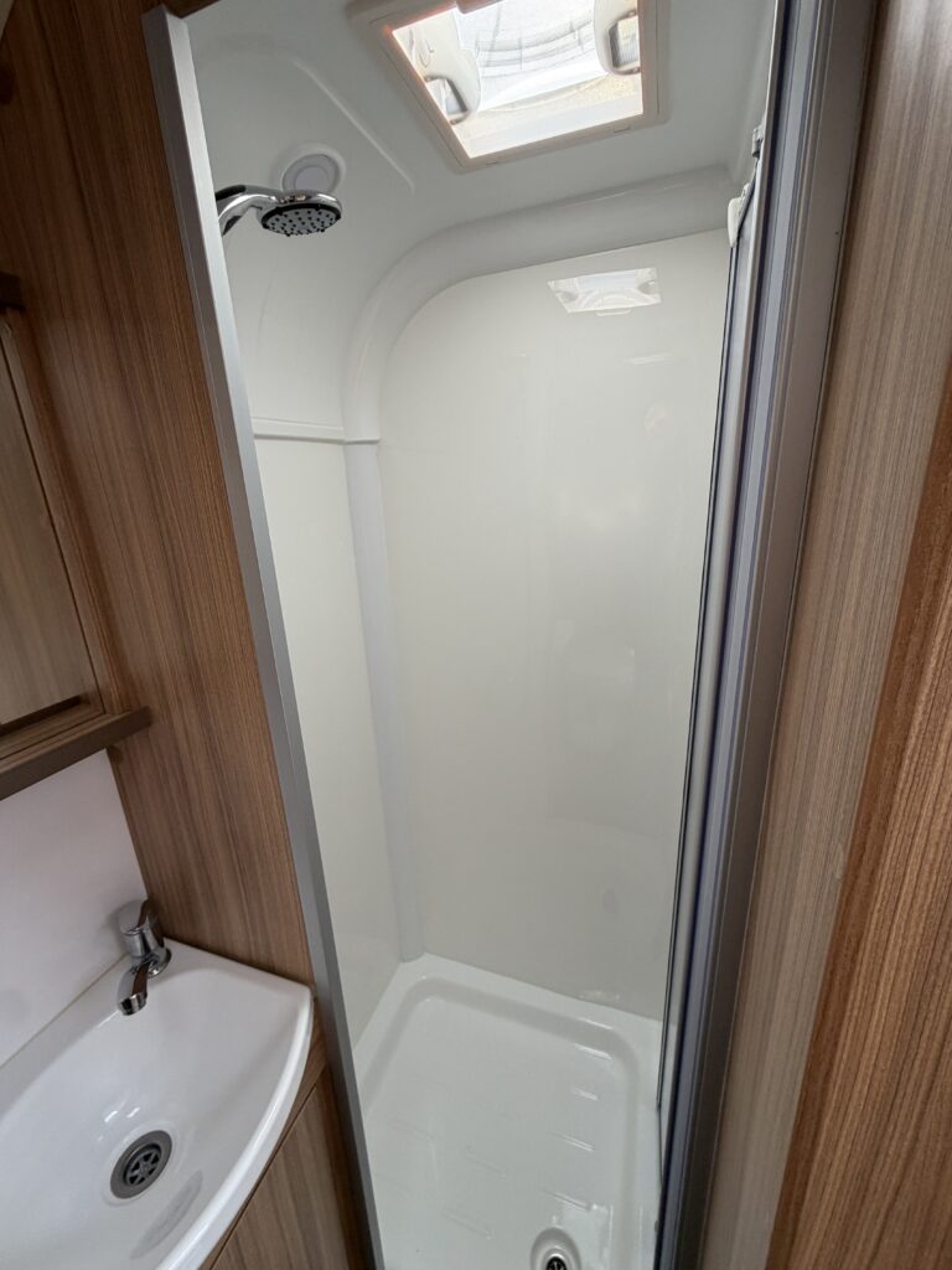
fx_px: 513
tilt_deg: -15.7
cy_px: 635
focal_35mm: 14
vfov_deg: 102.1
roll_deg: +3.0
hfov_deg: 85.7
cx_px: 476
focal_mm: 2.22
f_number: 2.2
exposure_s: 1/121
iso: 125
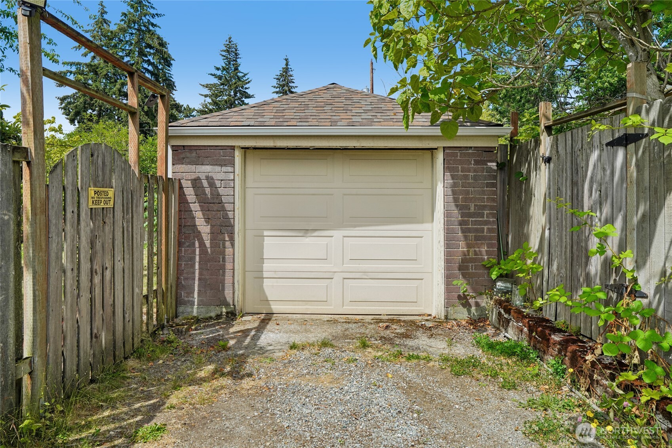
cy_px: 224
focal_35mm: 25
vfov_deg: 51.3
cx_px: 336
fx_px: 467
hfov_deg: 71.5
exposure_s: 1/2500
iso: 400
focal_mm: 25
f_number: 7.1
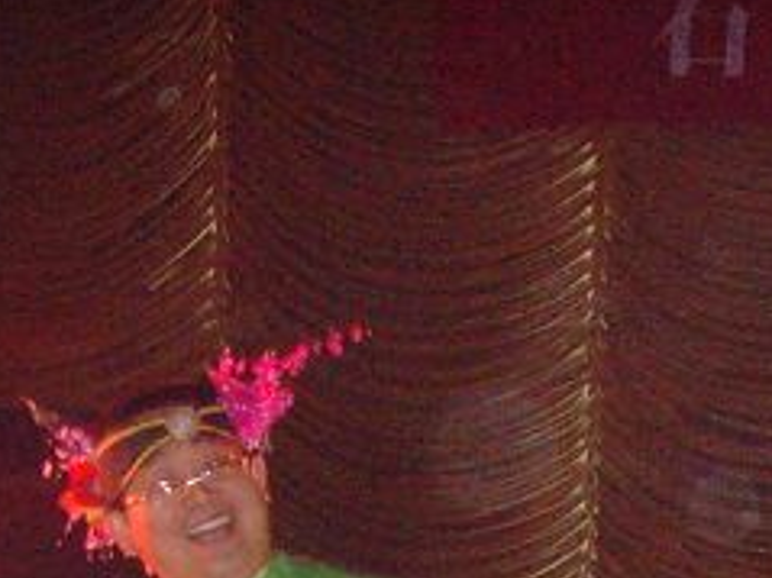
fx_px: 3723
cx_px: 1173
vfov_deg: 8.4
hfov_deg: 11.3
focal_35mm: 167
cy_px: 1224
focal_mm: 6.6
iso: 400
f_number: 3.5
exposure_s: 1/45
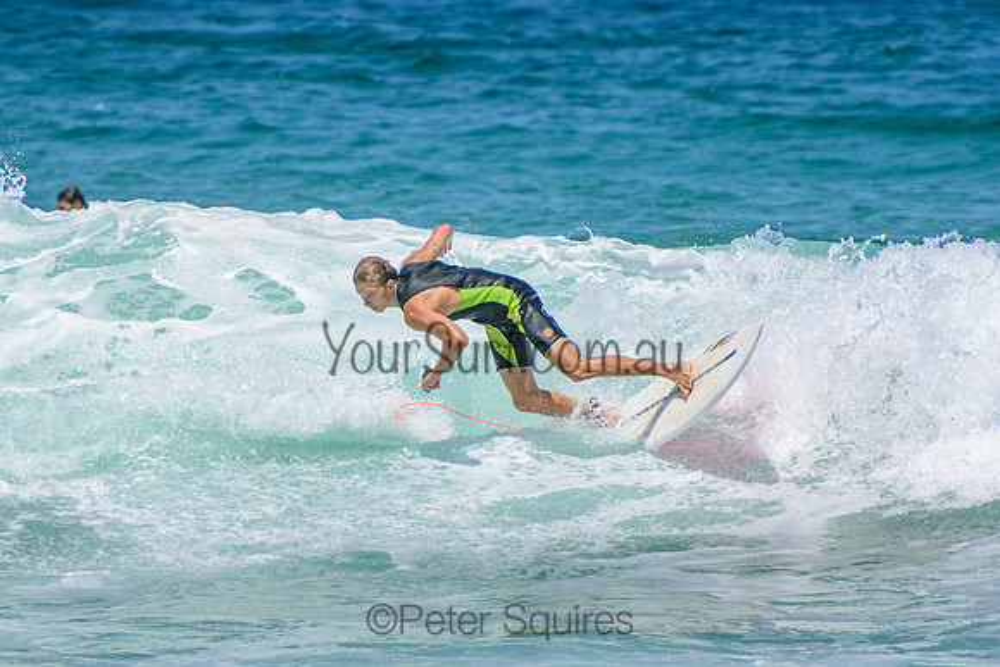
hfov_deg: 3.4
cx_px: 500
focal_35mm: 600
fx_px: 16670
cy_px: 334
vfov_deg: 2.3
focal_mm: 400
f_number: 5.6
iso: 220
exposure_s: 1/2000
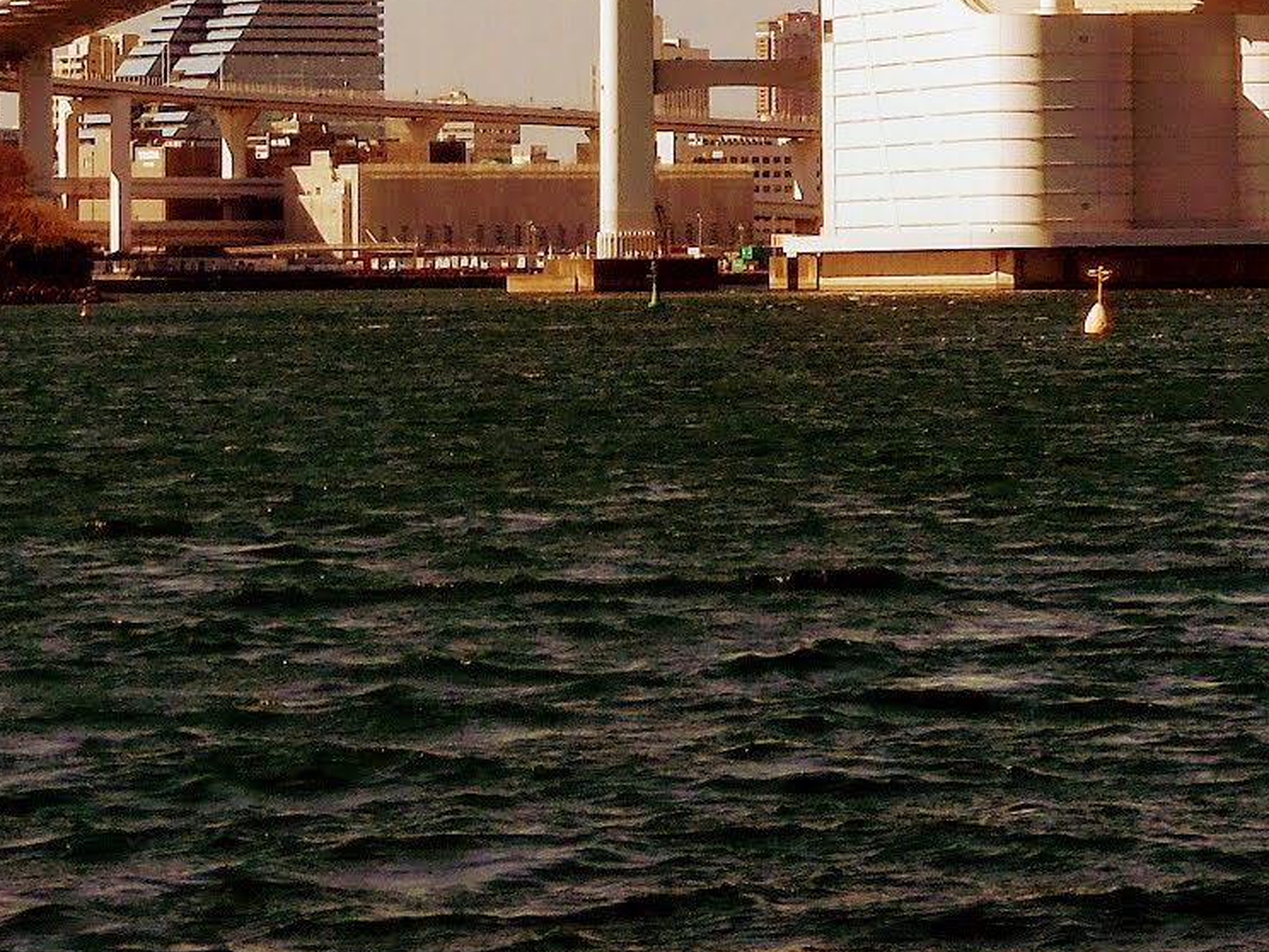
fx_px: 7772
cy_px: -285
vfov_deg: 6.9
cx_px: 1081
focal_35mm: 212
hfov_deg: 9.3
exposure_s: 1/1000
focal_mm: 13.8
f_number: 5.5
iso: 125
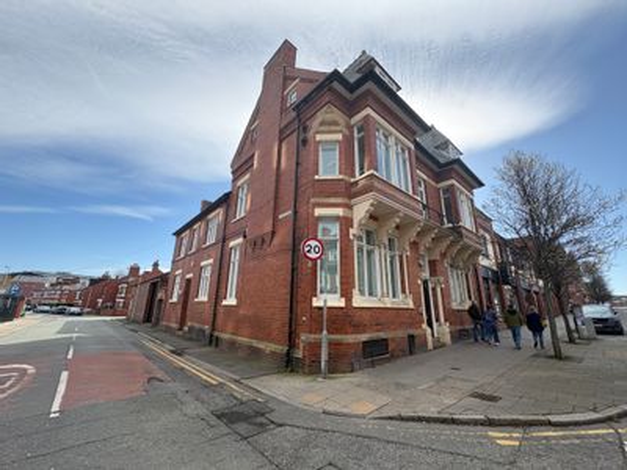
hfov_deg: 102.1
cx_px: 314
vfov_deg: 85.7
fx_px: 254
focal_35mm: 14
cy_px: 235
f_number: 2.2
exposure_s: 1/889
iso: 64
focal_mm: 2.22
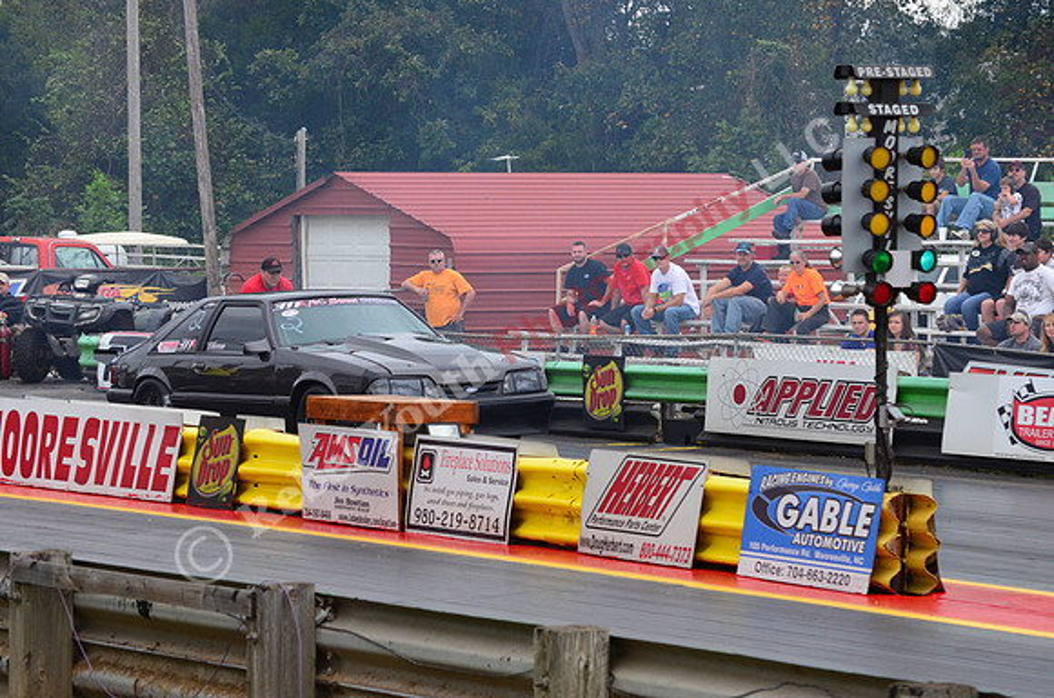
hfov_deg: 13.7
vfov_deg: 9.1
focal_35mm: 150
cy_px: 349
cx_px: 527
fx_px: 4382
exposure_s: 1/1000
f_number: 8
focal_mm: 100
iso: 1000
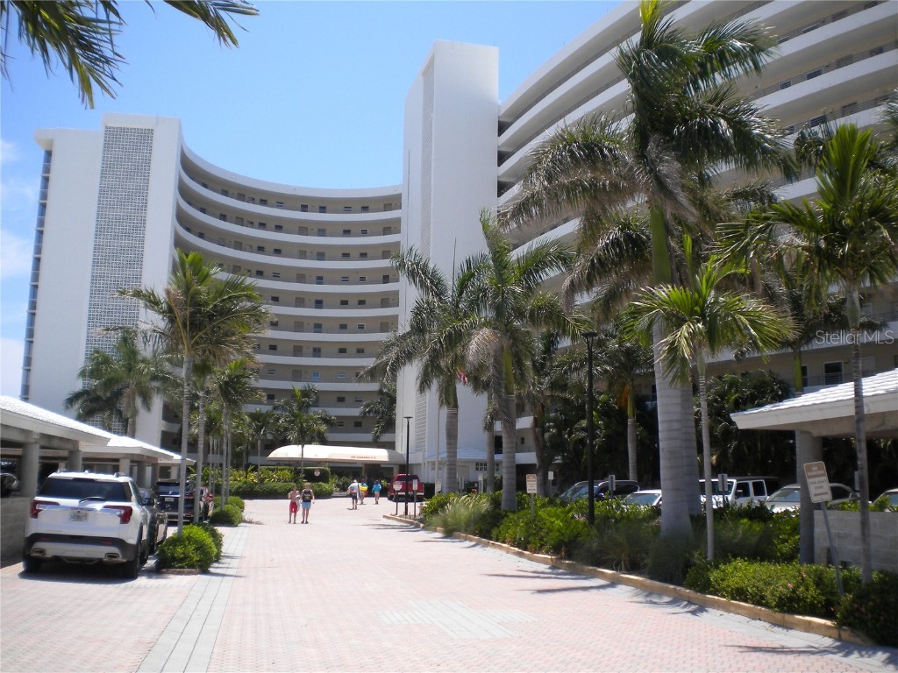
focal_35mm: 35
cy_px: 336
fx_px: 908
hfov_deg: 52.6
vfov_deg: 40.7
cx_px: 449
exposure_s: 1/610
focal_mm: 6.3
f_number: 4.6
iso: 80
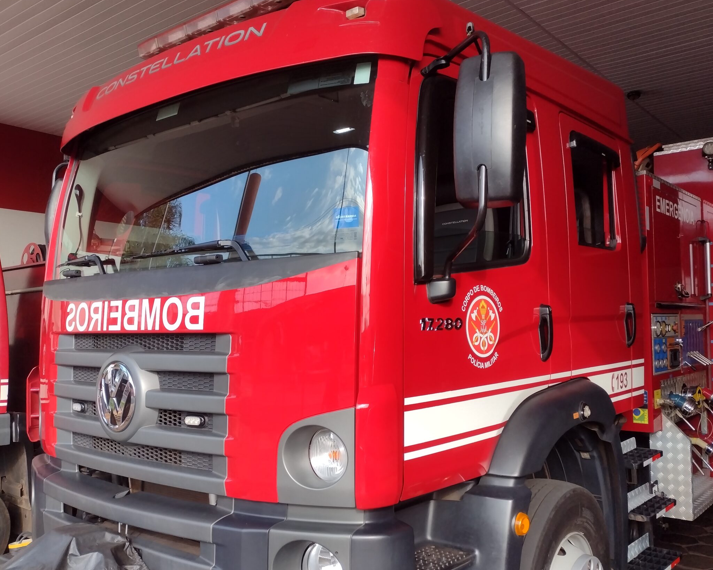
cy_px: 302
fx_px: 697
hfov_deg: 54.1
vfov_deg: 44.5
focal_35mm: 33
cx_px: 396
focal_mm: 4.71
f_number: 1.7
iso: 100
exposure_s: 1/539
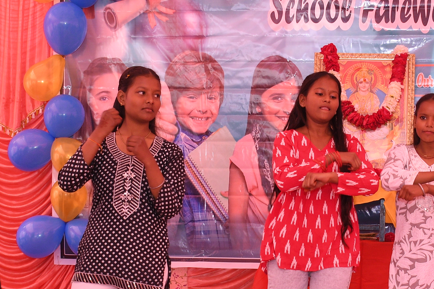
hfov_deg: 24.6
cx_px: 294
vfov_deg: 16.6
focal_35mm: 82
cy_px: 214
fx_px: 988
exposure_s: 1/160
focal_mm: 20
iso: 500
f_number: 4.5
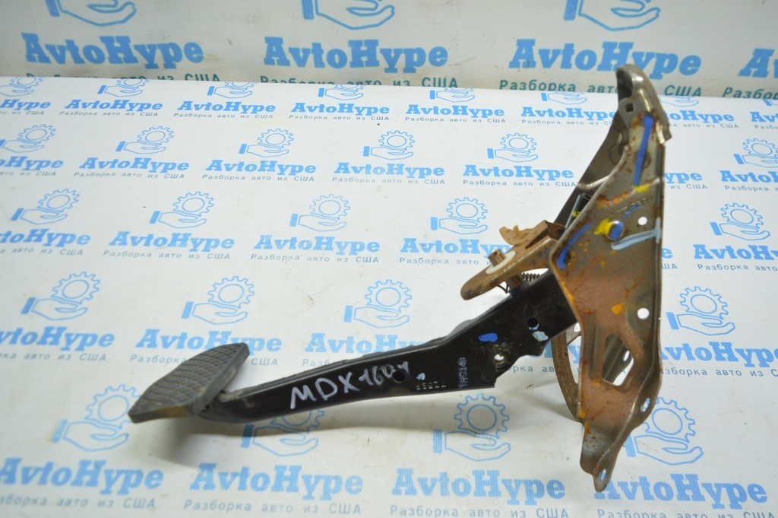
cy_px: 259
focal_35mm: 27
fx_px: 583
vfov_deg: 47.9
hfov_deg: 67.4
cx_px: 389
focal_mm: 18
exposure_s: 1/60
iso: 400
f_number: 3.5
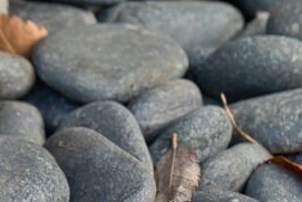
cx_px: 253
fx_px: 11566
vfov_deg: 1.0
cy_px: 259
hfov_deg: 1.5
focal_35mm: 1378
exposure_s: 1/110
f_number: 5.6
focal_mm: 243.3
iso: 160
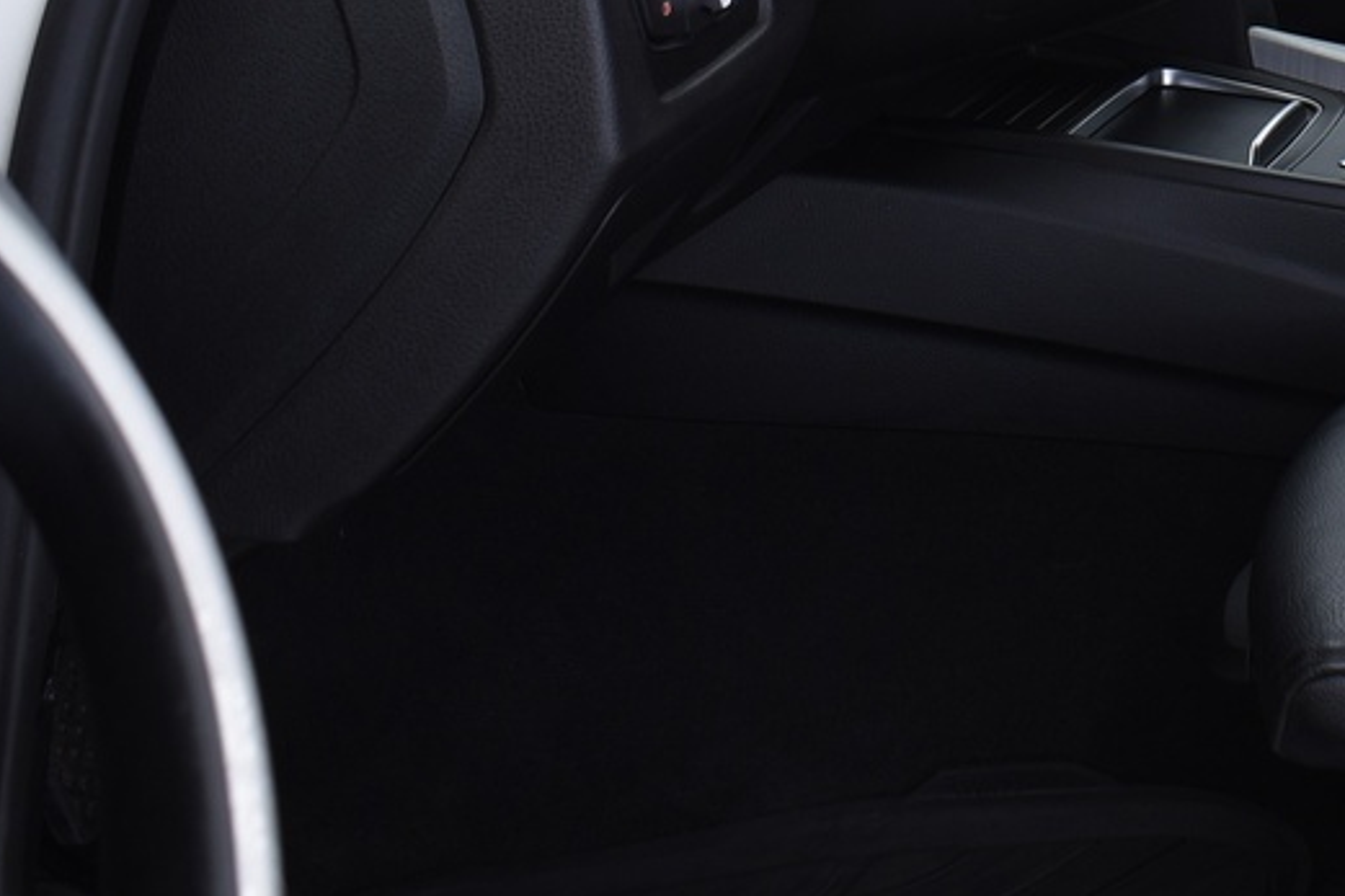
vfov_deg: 15.8
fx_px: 3137
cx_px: 1433
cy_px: -96
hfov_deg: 22.9
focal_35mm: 84
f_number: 5.6
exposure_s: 1.5
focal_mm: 18
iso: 100
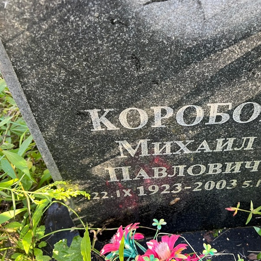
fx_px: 264
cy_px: 130
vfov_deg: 52.5
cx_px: 173
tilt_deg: -43.4
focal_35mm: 31
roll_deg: -2.3
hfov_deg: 51.6
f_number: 1.5
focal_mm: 5.7
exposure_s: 1/78
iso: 125
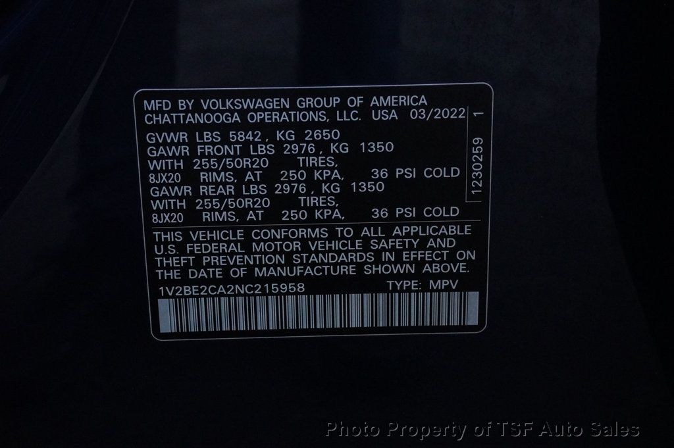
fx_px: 1179
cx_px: 337
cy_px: 224
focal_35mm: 63
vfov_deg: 21.5
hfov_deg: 31.9
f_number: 9
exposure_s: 1/250
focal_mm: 42
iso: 6400
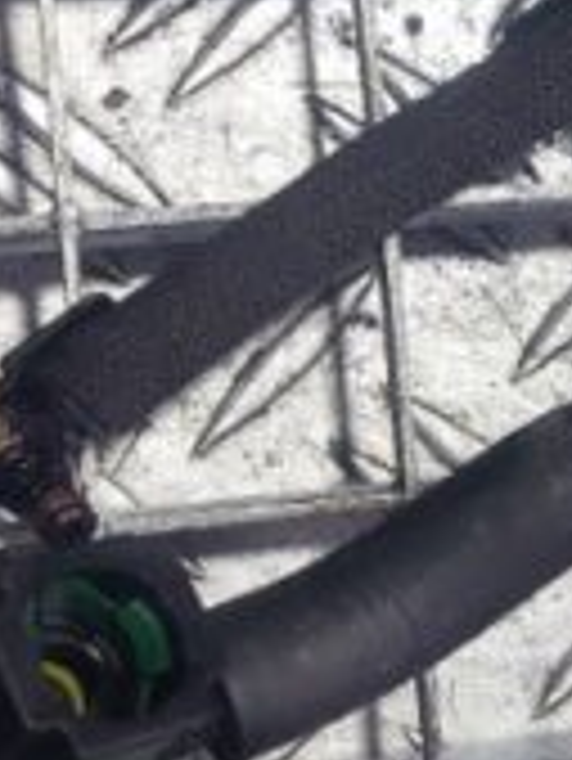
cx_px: 1162
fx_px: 2597
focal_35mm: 118
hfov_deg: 11.3
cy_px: 337
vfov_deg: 16.7
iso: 160
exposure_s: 1/100
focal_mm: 5.23
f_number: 1.8
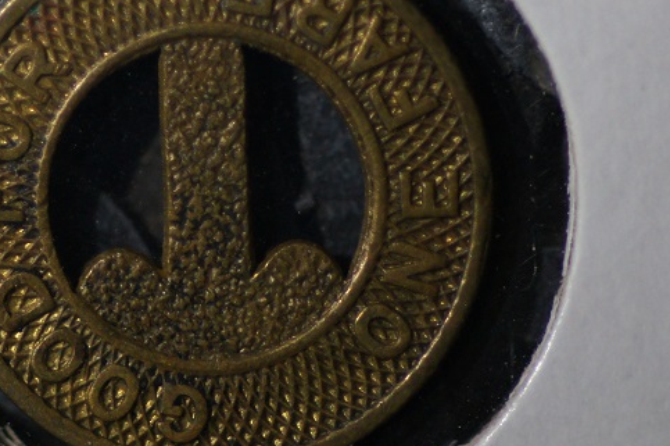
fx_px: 6805
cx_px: 199
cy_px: 165
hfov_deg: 5.6
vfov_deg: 3.7
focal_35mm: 366
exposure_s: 1/160
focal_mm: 100
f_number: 2.8
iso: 800
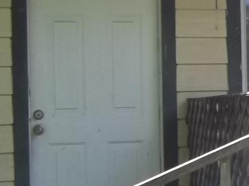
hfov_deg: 11.9
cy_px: 106
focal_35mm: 153
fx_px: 1101
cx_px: 448
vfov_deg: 9.7
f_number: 3.3
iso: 64
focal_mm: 5.9
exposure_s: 1/200
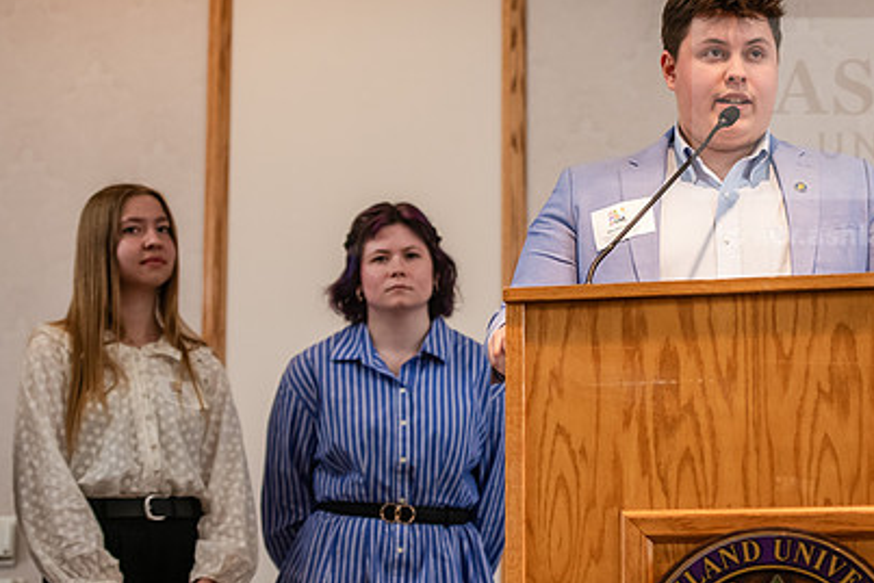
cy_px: 281
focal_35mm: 108
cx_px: 627
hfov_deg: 18.8
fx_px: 2623
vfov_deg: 12.7
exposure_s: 1/200
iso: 1600
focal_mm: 75
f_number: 3.2
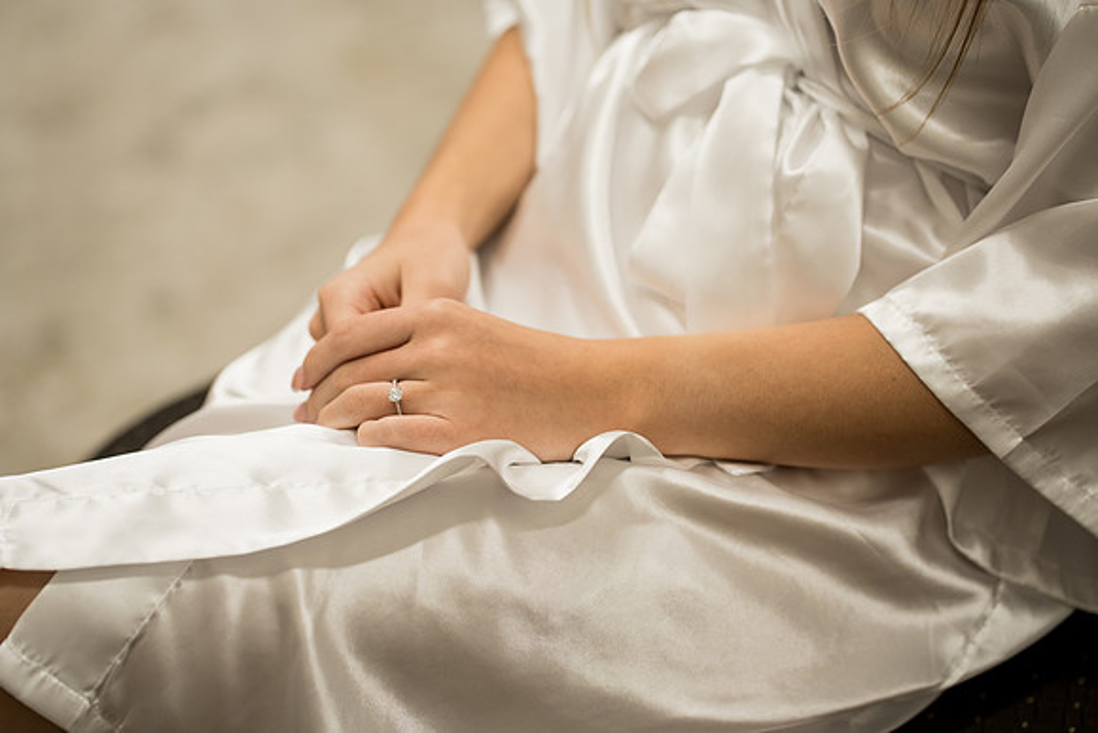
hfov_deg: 23.9
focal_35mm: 85
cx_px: 549
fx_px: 2593
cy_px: 366
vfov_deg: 16.1
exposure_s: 1/200
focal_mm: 85
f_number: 2.8
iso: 640
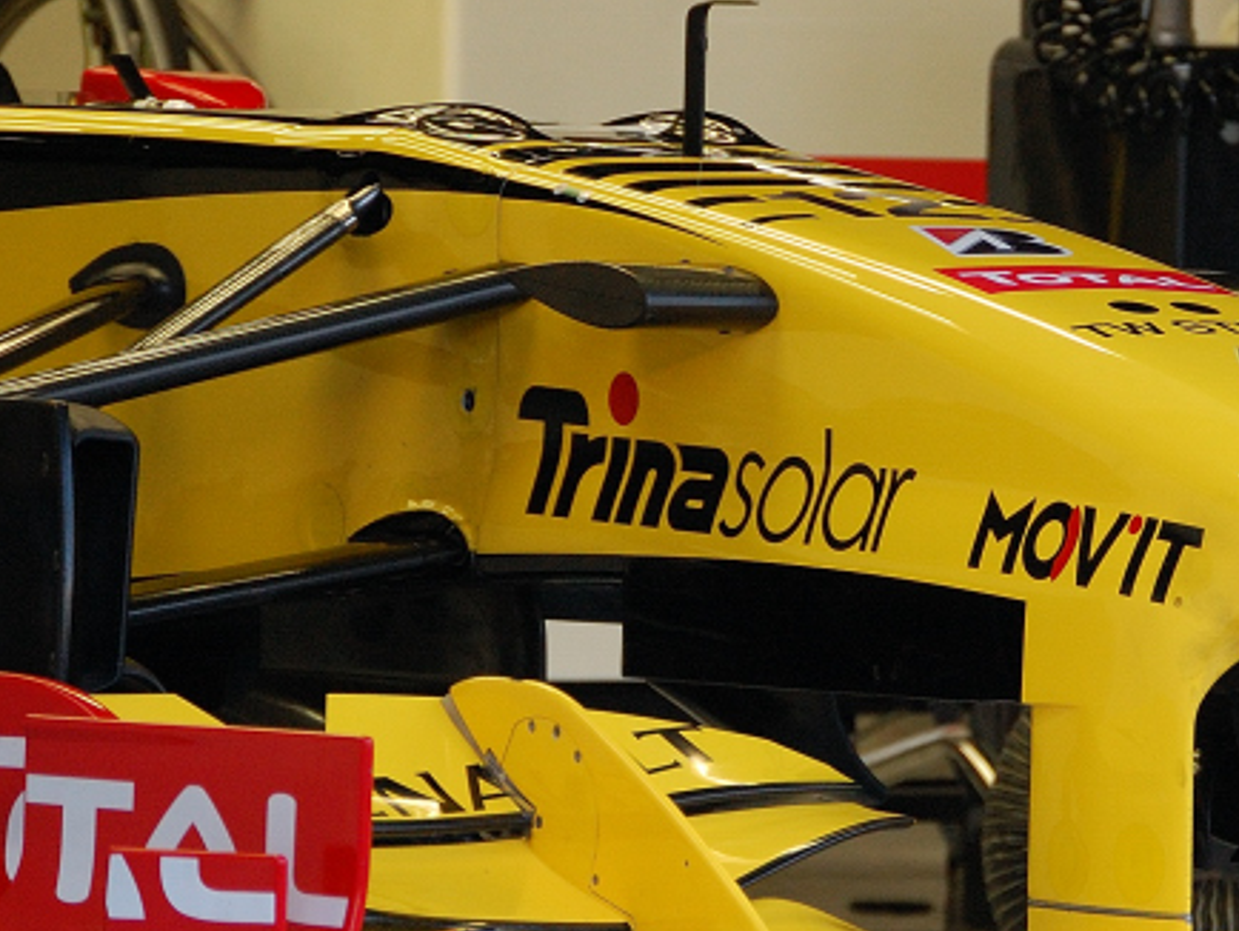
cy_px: 678
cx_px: 1119
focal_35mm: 408
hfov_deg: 4.8
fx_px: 14611
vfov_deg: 3.6
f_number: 5
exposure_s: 1/320
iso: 800
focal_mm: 120
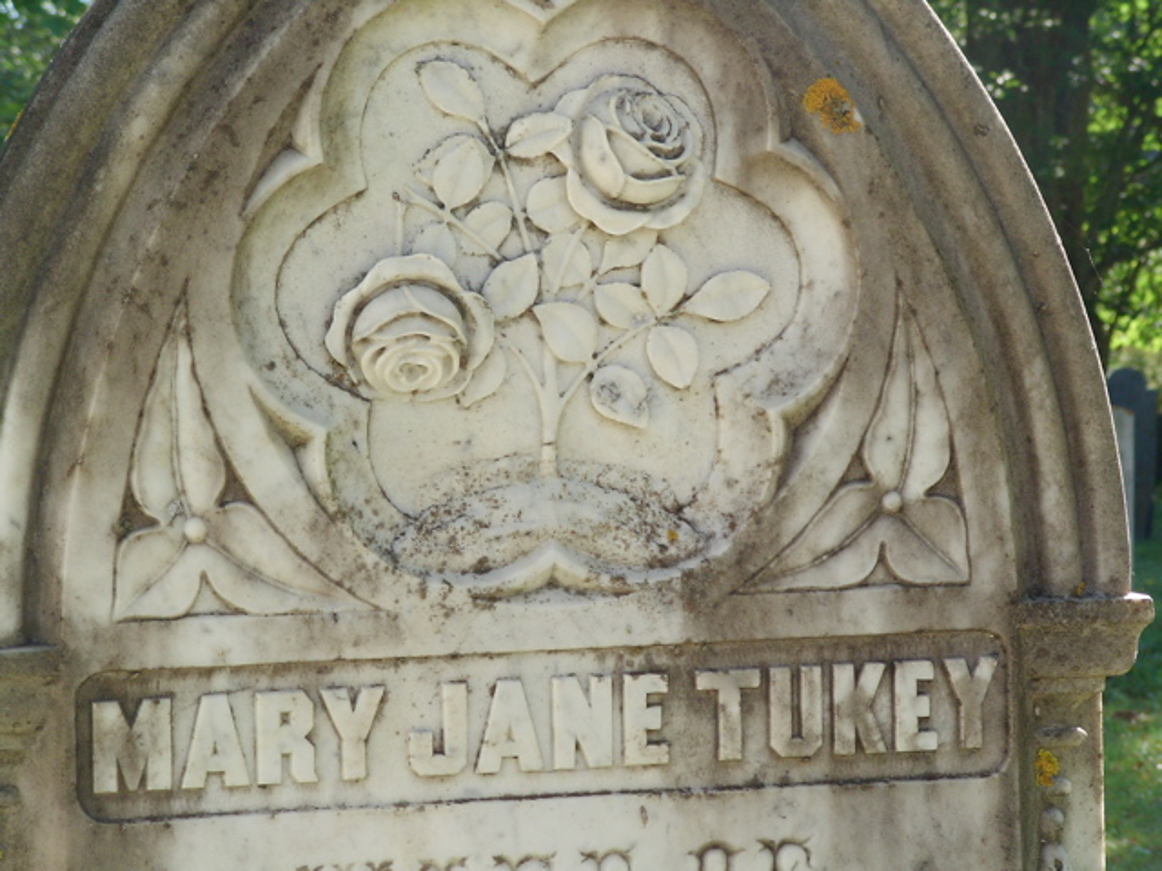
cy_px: 436
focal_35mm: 100
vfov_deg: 14.8
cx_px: 581
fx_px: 3357
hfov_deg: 19.6
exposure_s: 1/202
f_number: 4
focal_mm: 15.4
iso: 50
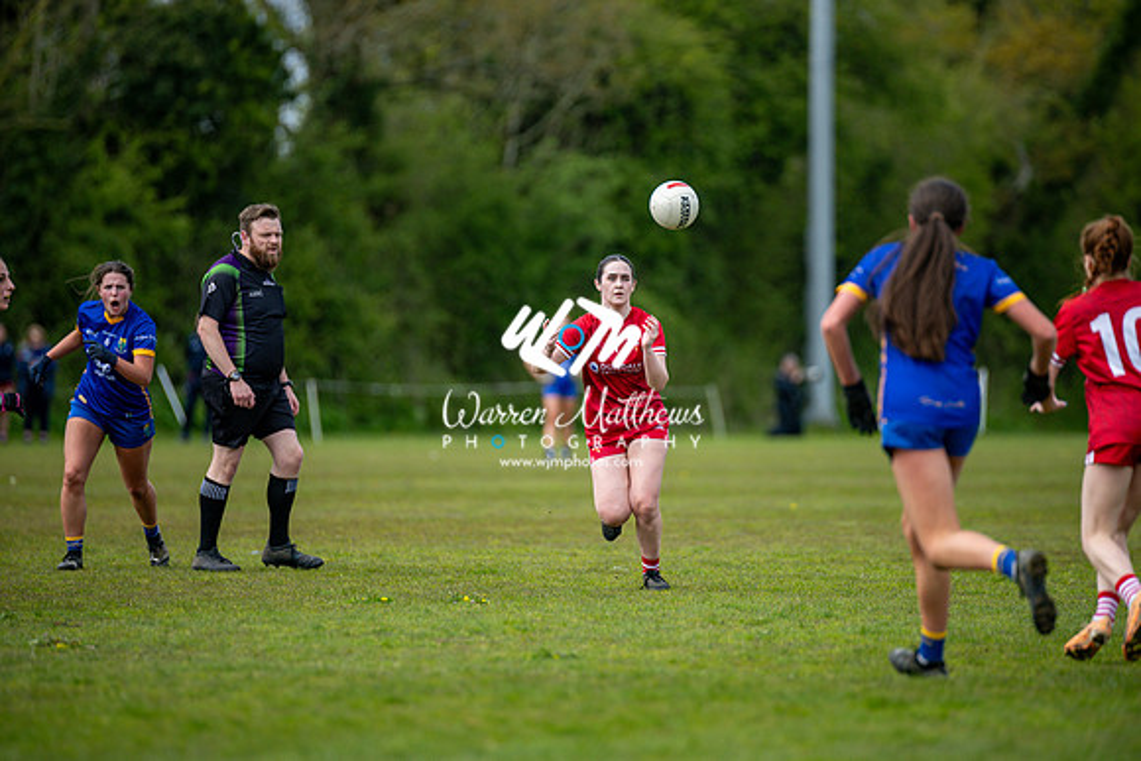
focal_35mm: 300
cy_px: 380
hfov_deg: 6.9
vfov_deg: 4.6
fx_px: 9510
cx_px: 570
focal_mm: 300
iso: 400
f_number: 2.8
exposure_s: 1/4000
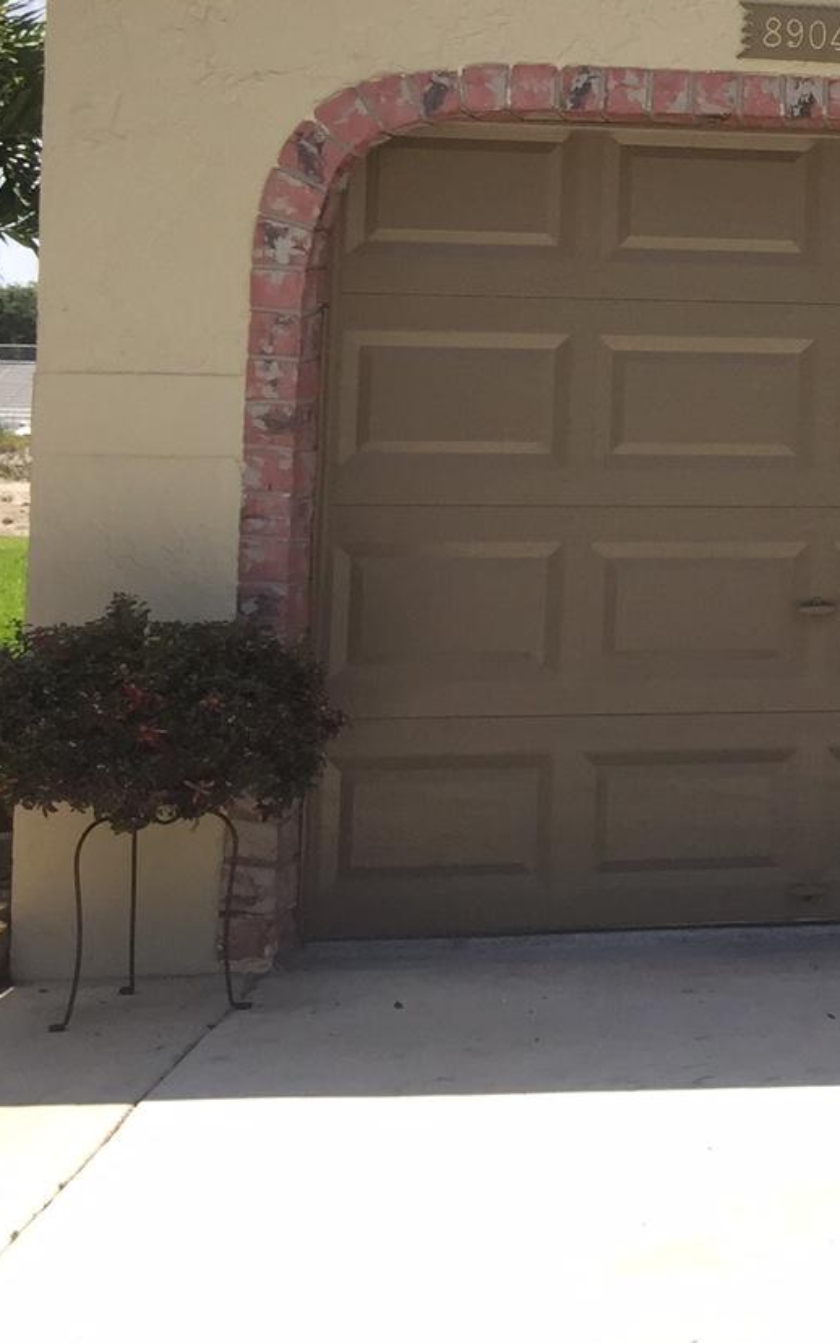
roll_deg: -1.5
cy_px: 272
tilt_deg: +2.8
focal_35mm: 76
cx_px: 1652
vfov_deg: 26.6
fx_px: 2782
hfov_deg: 14.4
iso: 32
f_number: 2.2
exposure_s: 1/1163
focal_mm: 4.15
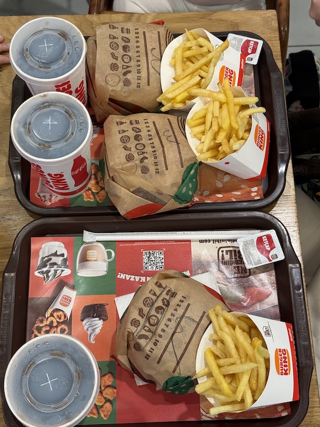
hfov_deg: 30.3
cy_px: 214
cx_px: 160
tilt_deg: -71.1
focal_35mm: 48
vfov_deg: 39.7
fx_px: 592
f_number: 1.78
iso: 80
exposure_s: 1/50
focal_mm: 6.76
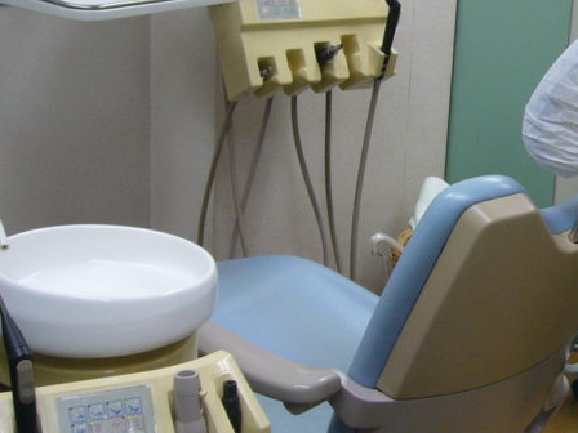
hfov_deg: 23.7
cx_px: 530
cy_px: 133
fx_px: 1336
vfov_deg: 18.4
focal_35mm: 80
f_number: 2.8
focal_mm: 5.8
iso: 100
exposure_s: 1/30
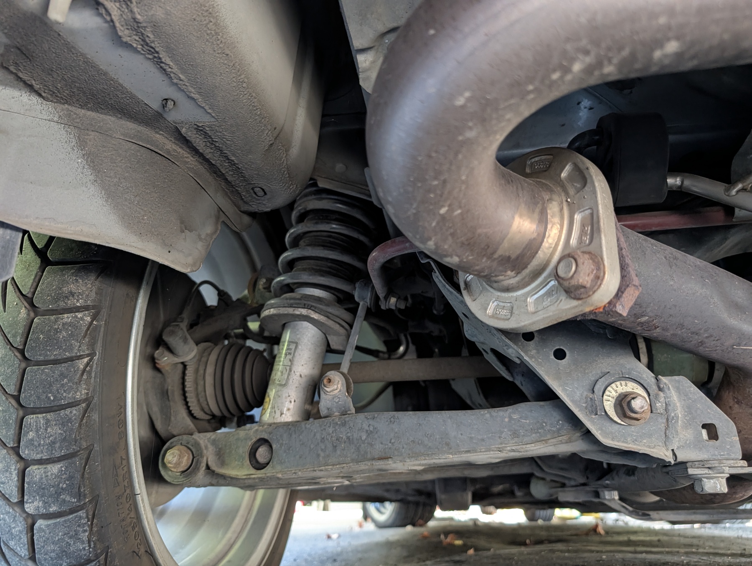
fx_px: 522
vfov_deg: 56.9
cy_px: 283
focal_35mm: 24
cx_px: 376
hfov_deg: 71.5
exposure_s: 1/38.8
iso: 274
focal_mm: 6.9
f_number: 1.68
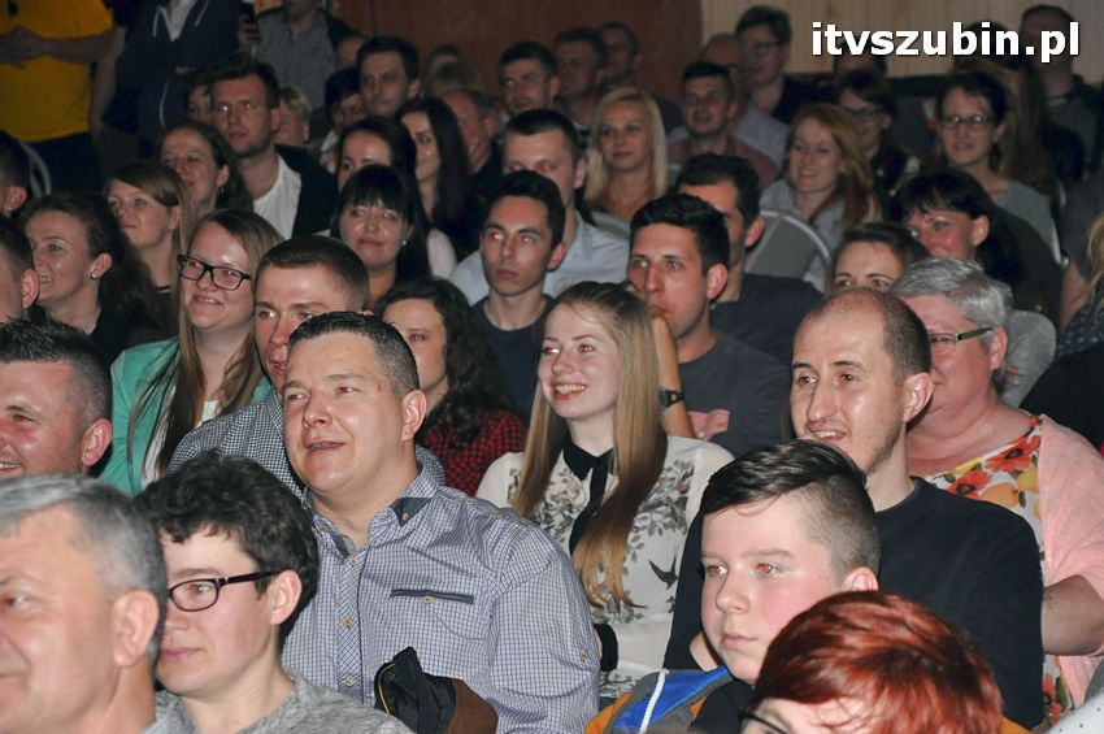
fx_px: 3447
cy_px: 367
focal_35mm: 112
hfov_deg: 18.2
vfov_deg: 12.2
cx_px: 552
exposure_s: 1/60
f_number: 5.3
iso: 1000
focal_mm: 75
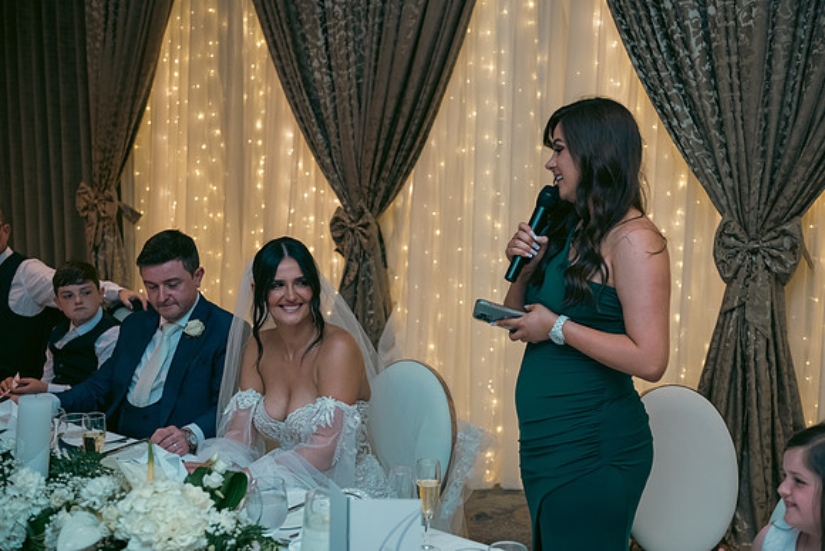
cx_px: 412
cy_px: 276
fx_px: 1100
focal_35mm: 48
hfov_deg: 41.1
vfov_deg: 28.1
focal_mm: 48
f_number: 3.5
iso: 800
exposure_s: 1/160
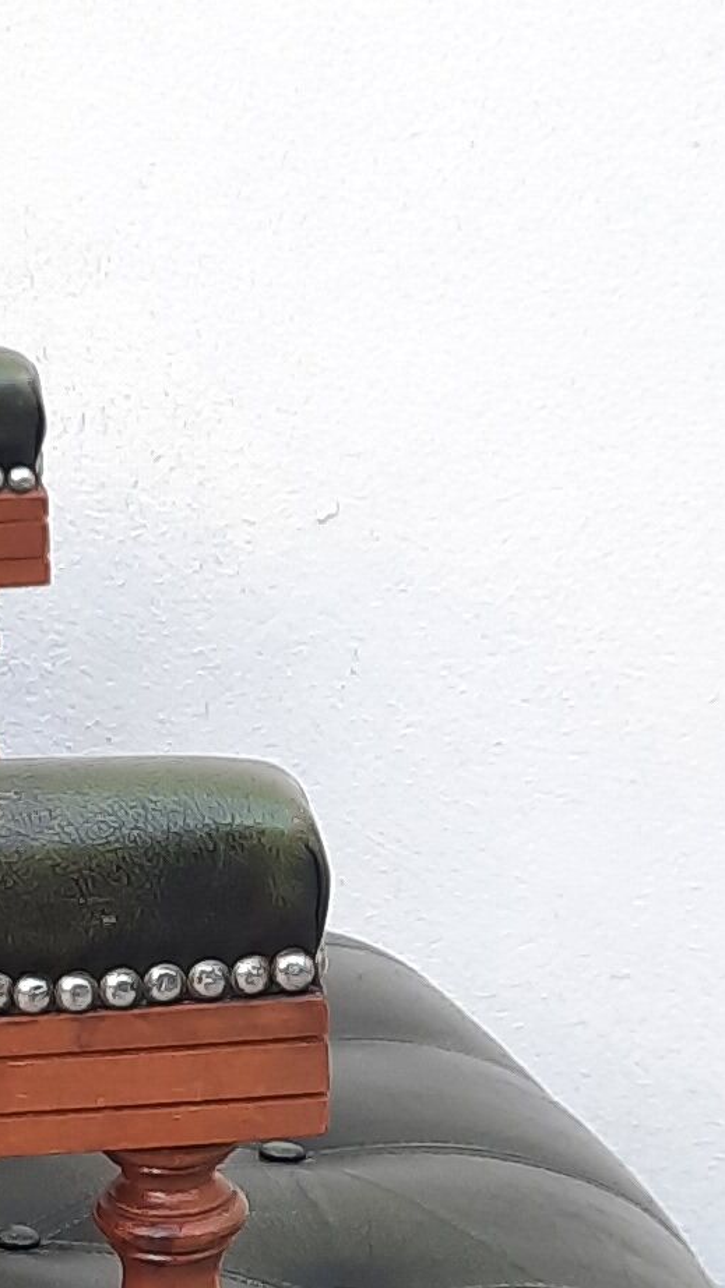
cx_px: -169
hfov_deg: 10.1
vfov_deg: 18.1
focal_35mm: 118
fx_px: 4034
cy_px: 954
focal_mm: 4.6
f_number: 2
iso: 64
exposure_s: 1/50
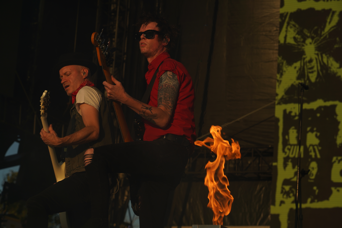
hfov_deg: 19.5
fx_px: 997
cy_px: 114
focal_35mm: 105
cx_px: 171
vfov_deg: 13.0
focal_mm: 105
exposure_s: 1/500
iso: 100
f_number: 8
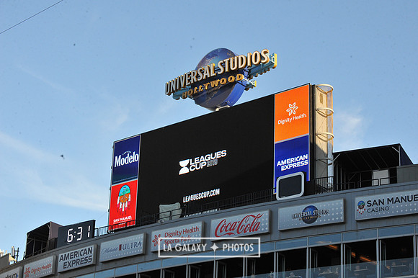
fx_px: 998
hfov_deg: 23.7
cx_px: 209
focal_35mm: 86
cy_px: 139
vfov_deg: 15.9
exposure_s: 1/640
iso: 1600
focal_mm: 86
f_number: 14
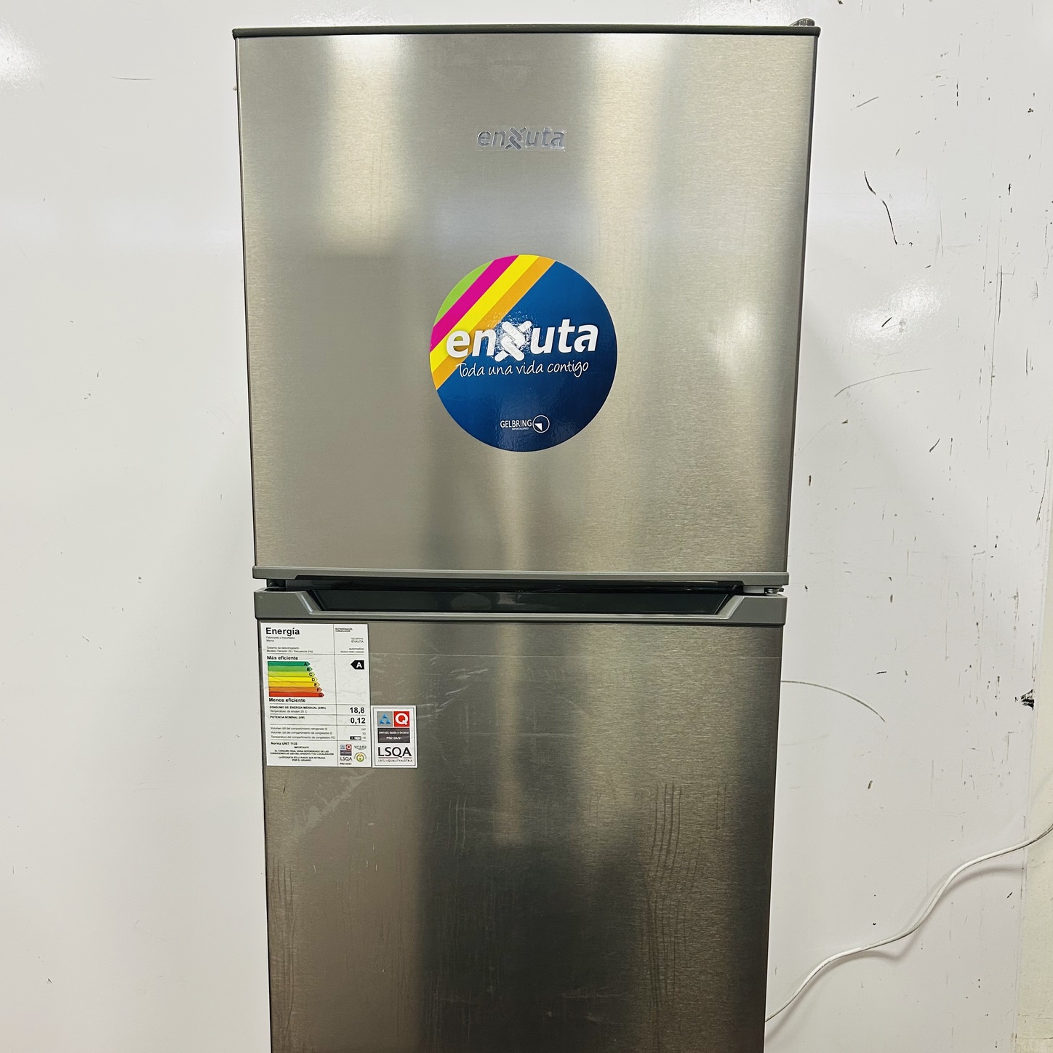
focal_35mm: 32
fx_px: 1101
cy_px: 675
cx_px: 508
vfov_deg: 50.4
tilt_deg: -12.4
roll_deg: +1.0
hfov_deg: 51.1
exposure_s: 1/50
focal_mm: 5.7
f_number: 1.5
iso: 160
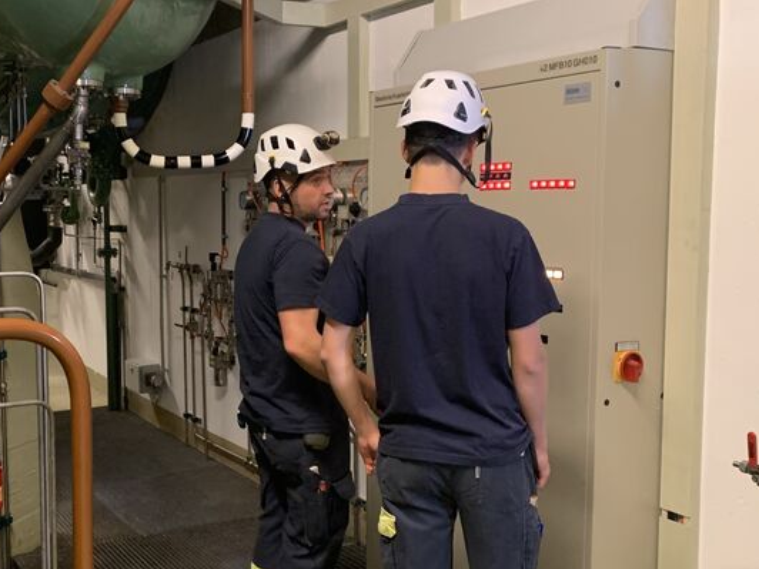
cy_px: 309
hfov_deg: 42.9
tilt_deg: -4.3
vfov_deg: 33.6
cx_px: 218
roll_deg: +0.0
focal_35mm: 43
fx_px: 943
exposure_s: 1/33
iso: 320
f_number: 1.8
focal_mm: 4.25
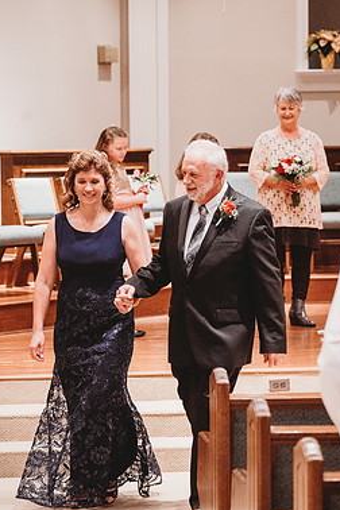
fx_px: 2026
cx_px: 181
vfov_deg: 14.3
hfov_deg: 9.6
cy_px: 259
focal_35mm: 143
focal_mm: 120
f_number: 4
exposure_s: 1/200
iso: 8000
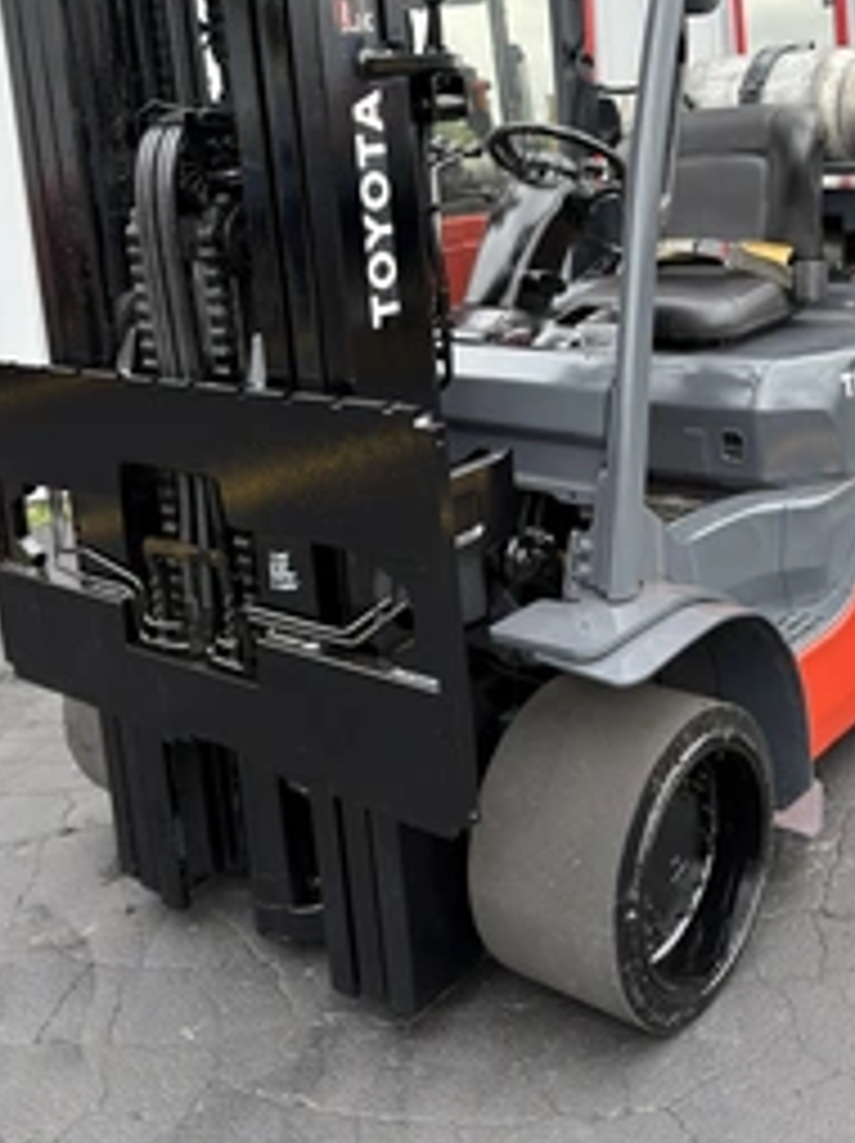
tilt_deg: -5.4
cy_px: 333
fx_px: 1353
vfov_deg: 44.7
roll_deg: +5.0
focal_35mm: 41
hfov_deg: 35.0
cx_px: 477
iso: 40
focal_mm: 5.96
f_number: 1.6
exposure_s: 1/185
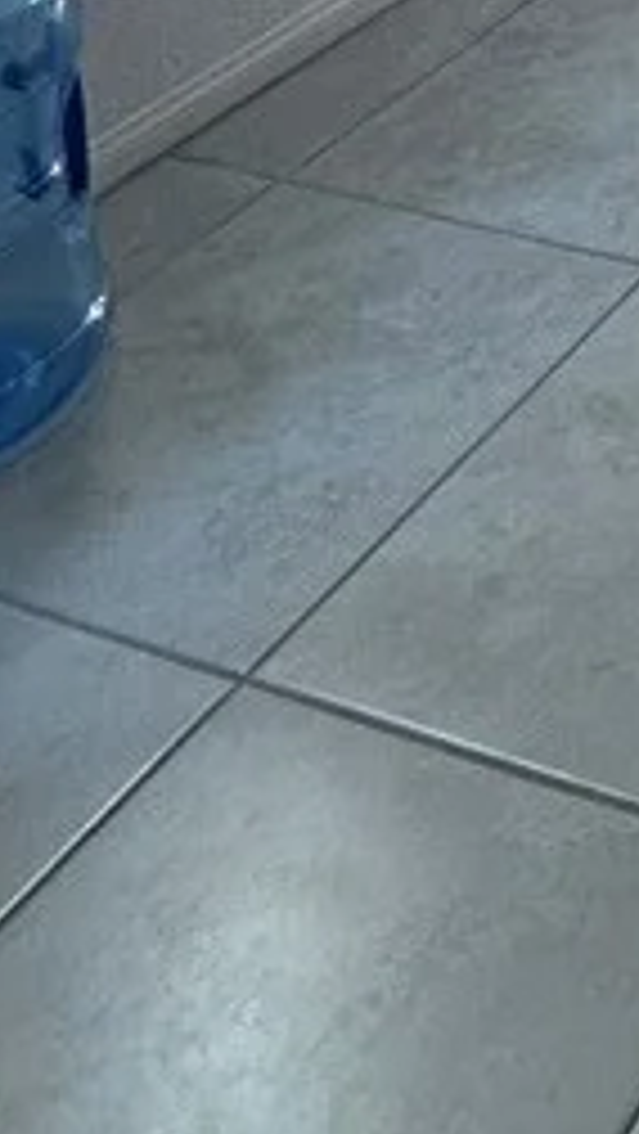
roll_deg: -0.4
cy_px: -729
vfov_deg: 23.6
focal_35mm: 62
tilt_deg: -8.0
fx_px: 1865
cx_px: 1382
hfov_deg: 14.8
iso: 64
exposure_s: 1/99
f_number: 2.2
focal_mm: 2.22
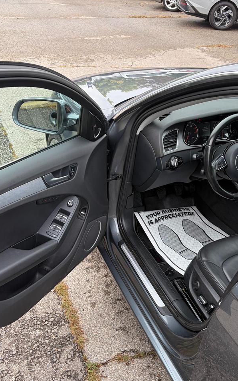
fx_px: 384
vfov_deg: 52.7
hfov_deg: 34.4
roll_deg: -1.5
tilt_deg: -31.9
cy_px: 191
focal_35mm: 37
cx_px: 136
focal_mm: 5.96
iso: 50
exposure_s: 1/407
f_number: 1.6
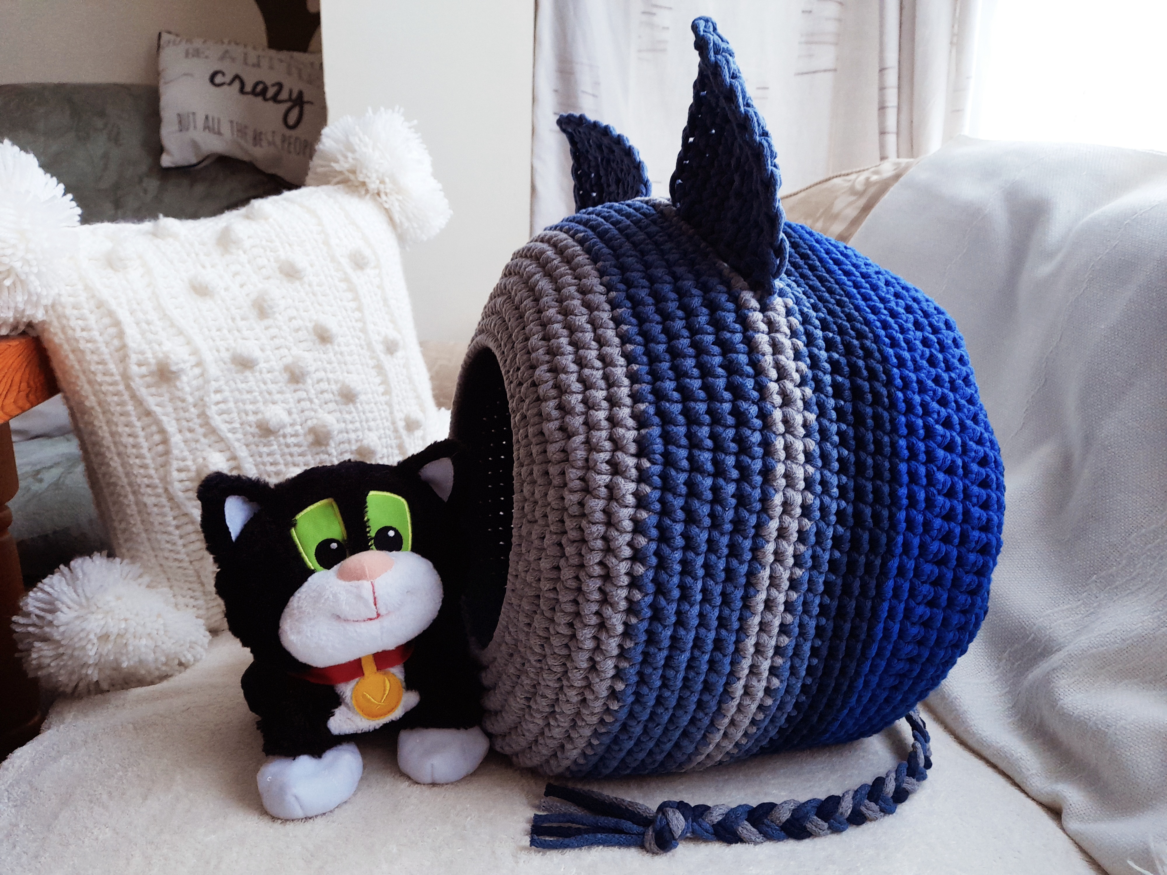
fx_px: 843
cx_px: 584
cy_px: 438
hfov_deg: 69.4
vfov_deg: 54.9
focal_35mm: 25
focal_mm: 4.6
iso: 200
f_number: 2
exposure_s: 1/17
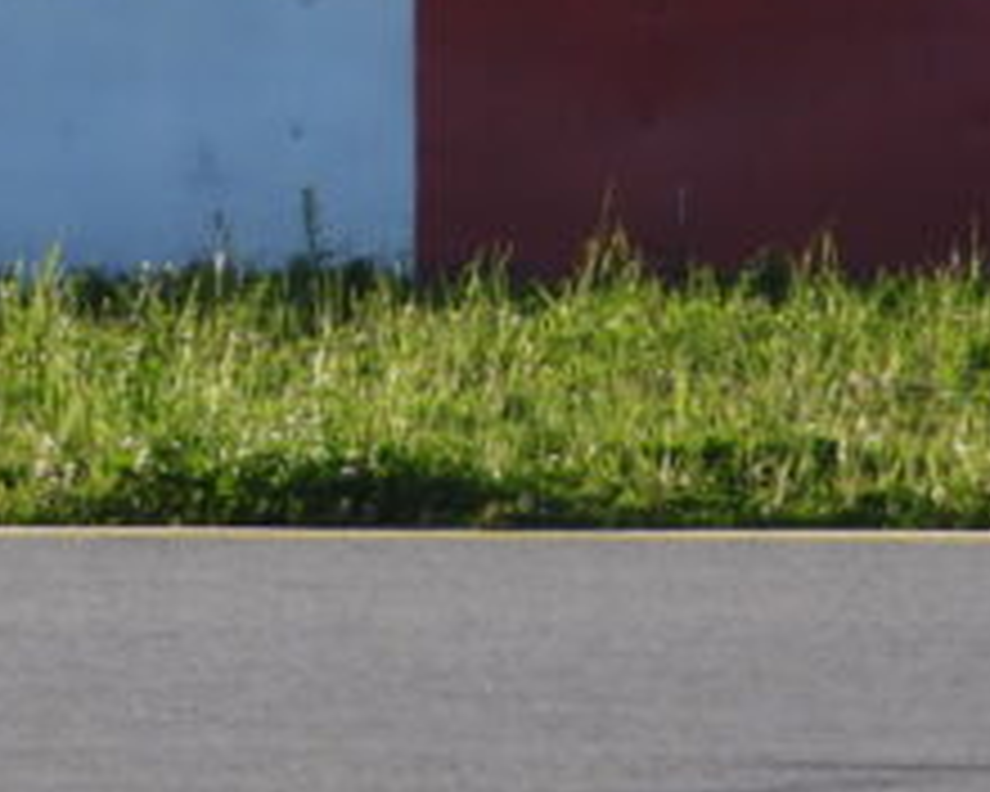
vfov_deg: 2.7
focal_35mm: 578
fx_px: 16936
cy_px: -171
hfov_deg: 3.3
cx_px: 162
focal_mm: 30.5
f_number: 4
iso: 100
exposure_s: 1/320
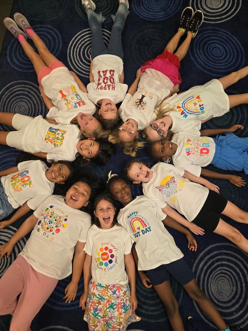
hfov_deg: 58.9
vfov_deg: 73.9
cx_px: 124
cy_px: 166
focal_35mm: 23
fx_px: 220
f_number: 1.8
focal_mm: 5.4
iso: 320
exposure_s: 1/120
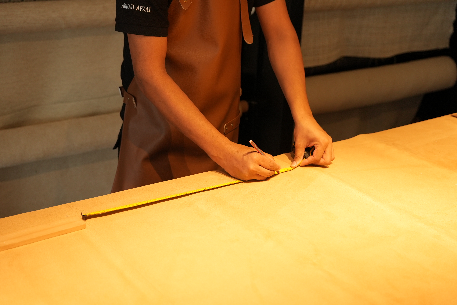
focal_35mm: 50
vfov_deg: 27.0
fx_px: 635
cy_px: 152
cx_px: 228
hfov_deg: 39.6
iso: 800
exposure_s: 1/100
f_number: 4
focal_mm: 50
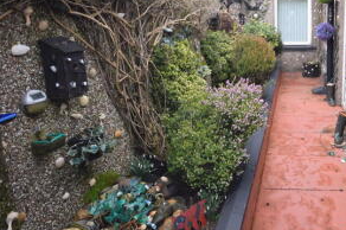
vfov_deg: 40.8
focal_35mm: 32
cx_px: 280
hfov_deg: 54.7
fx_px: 305
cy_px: 78
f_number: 4.5
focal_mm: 13
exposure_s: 1/60
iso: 720
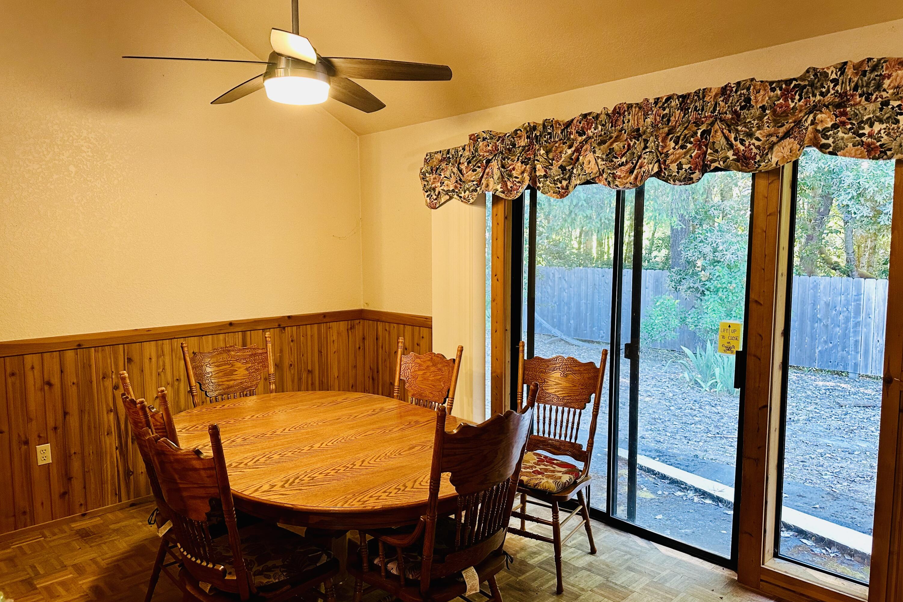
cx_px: 452
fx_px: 627
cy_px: 310
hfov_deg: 71.5
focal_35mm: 25
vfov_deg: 51.3
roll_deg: +0.0
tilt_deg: -3.9
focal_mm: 6.86
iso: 320
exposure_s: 1/60
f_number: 1.78
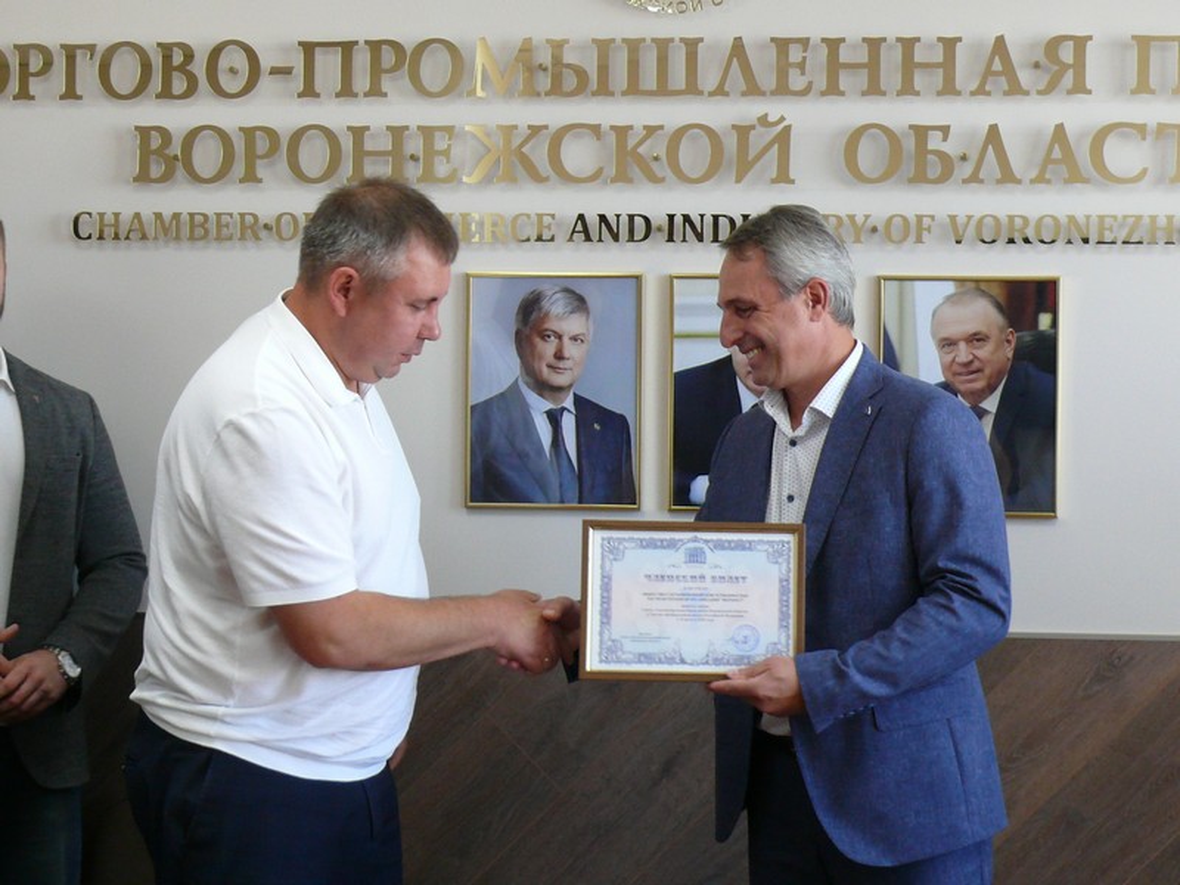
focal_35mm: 81
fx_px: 2761
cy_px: 442
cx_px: 590
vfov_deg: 18.2
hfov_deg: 24.1
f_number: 3.2
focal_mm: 11.8
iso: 200
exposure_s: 1/60
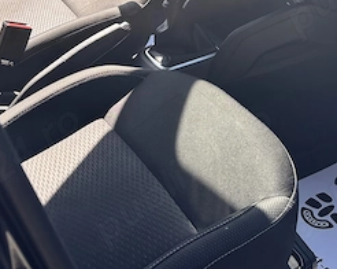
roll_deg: -2.0
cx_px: 279
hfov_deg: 29.7
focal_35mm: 62
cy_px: -19
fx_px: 617
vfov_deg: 23.2
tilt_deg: -23.0
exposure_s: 1/641
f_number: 1.6
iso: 50
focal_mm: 5.96
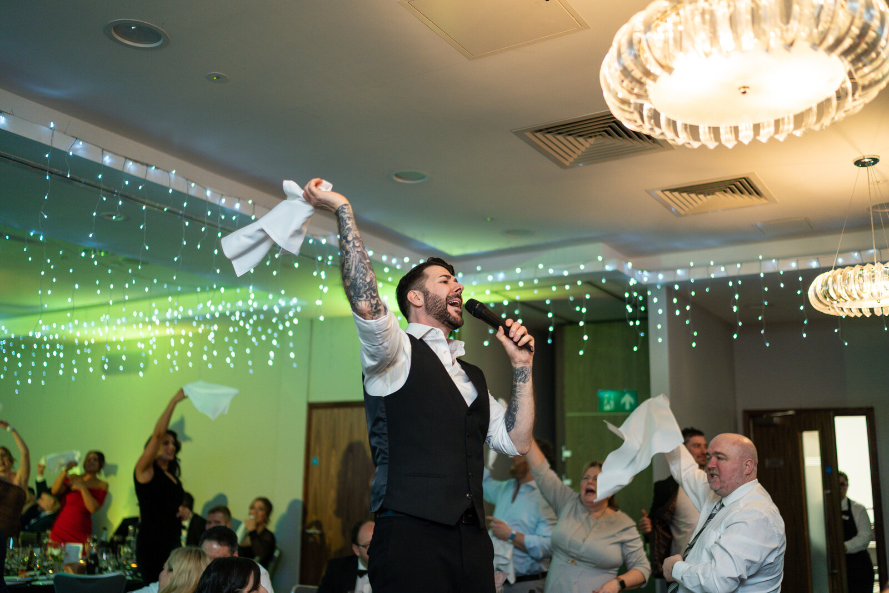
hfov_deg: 54.4
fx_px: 864
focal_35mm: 35
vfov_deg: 37.9
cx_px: 444
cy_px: 296
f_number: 1.4
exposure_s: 1/200
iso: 400
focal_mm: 35
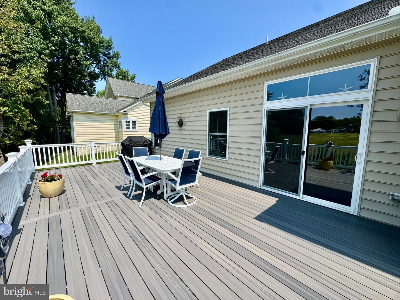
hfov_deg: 102.1
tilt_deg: -7.8
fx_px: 162
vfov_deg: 85.7
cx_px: 200
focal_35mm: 14
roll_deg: -0.5
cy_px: 150
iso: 50
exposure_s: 1/2584
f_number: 2.2
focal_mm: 2.22
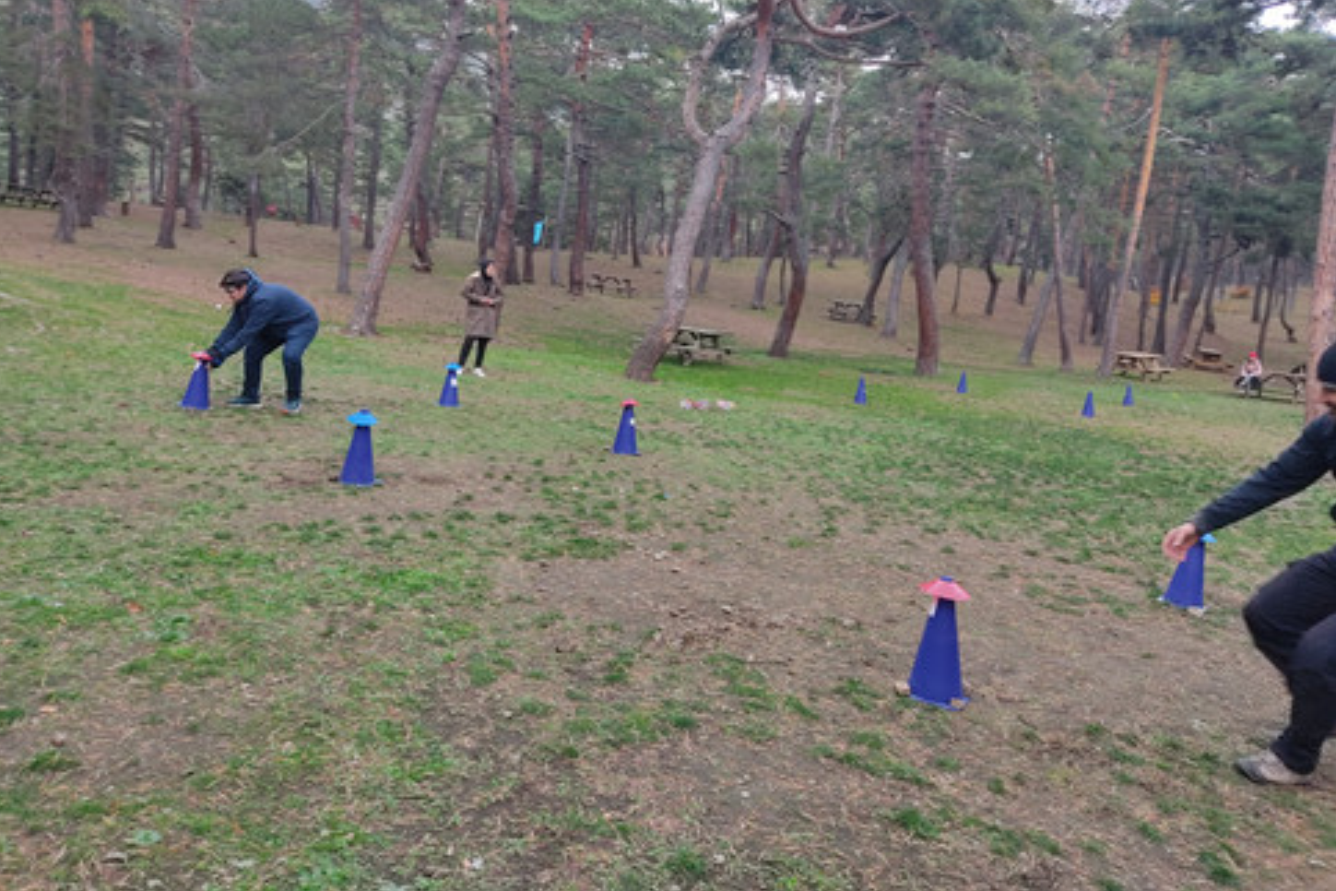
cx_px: 647
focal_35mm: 28
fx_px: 1039
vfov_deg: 46.2
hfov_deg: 65.5
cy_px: 375
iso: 100
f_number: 1.79
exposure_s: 1/127
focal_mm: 4.74
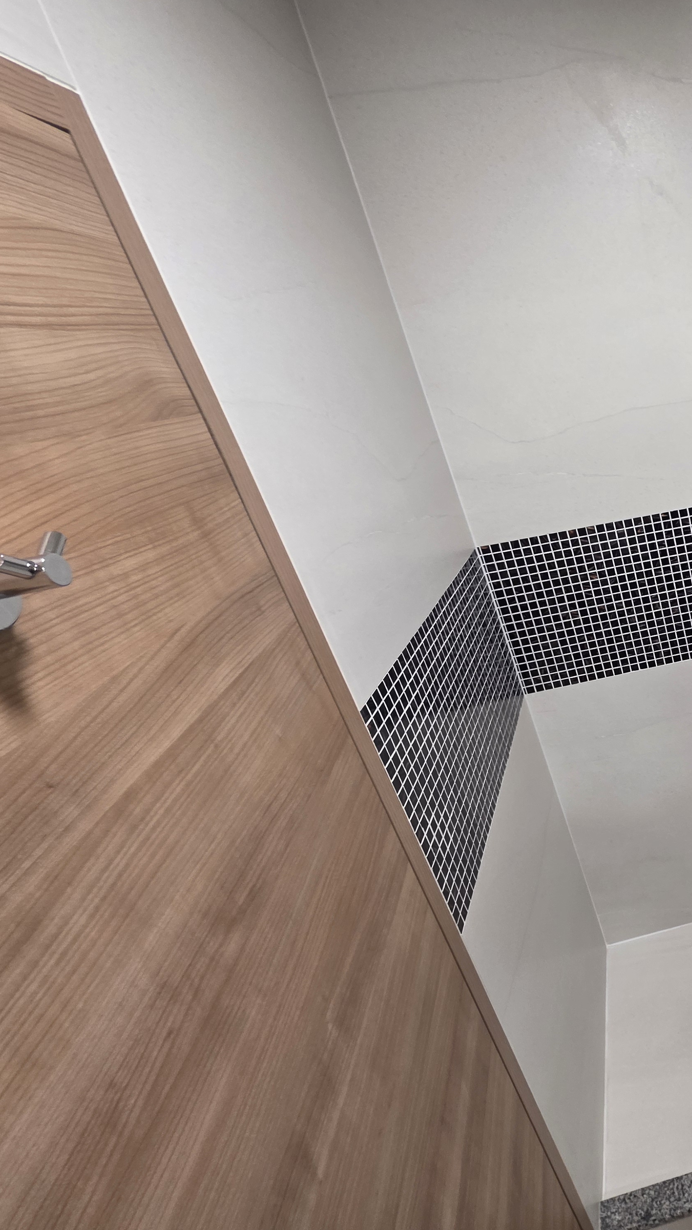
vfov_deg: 89.6
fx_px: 620
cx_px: 758
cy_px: 614
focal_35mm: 19
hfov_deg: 44.6
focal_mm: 2.2
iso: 160
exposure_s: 1/50
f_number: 1.9
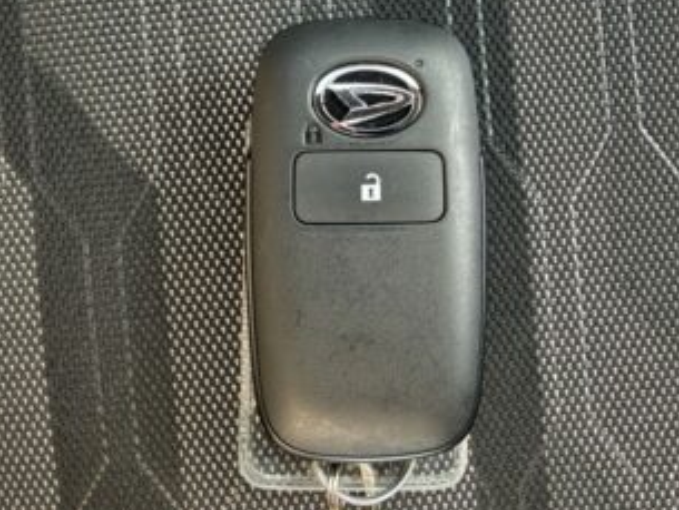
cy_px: 264
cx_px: 365
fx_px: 608
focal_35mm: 31
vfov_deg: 45.5
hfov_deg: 58.3
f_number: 2.2
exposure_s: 1/110
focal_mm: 2.22
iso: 320
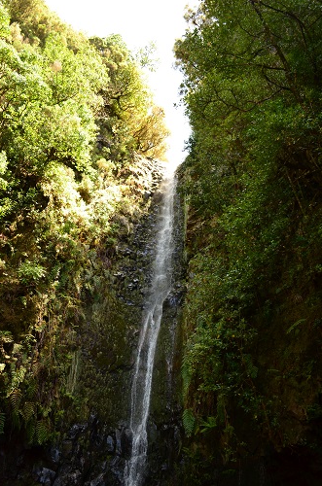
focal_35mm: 32
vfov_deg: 58.8
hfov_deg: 40.9
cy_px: 261
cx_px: 147
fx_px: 431
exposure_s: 1/320
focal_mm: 18
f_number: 3.5
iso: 500
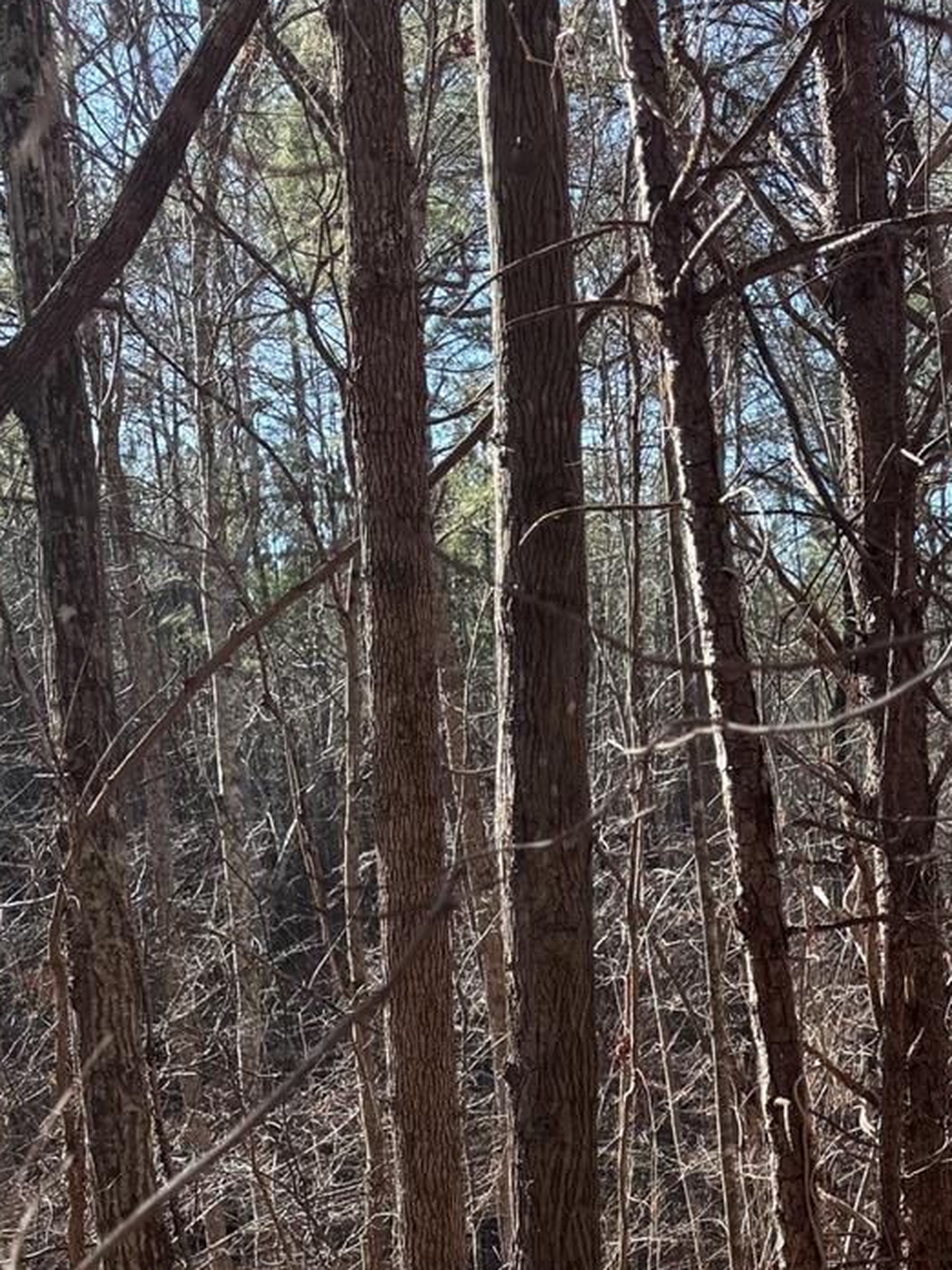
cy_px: 1319
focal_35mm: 53
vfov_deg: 32.7
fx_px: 1943
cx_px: 768
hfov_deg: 27.0
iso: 80
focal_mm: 6.76
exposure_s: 1/832
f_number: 1.78
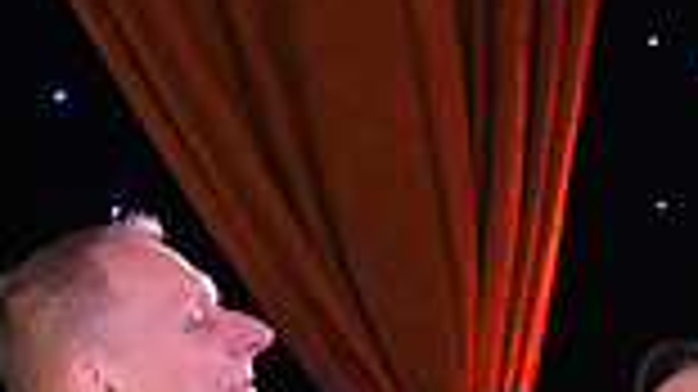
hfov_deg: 5.0
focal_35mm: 435
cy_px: 1063
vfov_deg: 2.8
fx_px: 8047
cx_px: 619
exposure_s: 1/320
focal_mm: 74
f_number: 7.1
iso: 8000
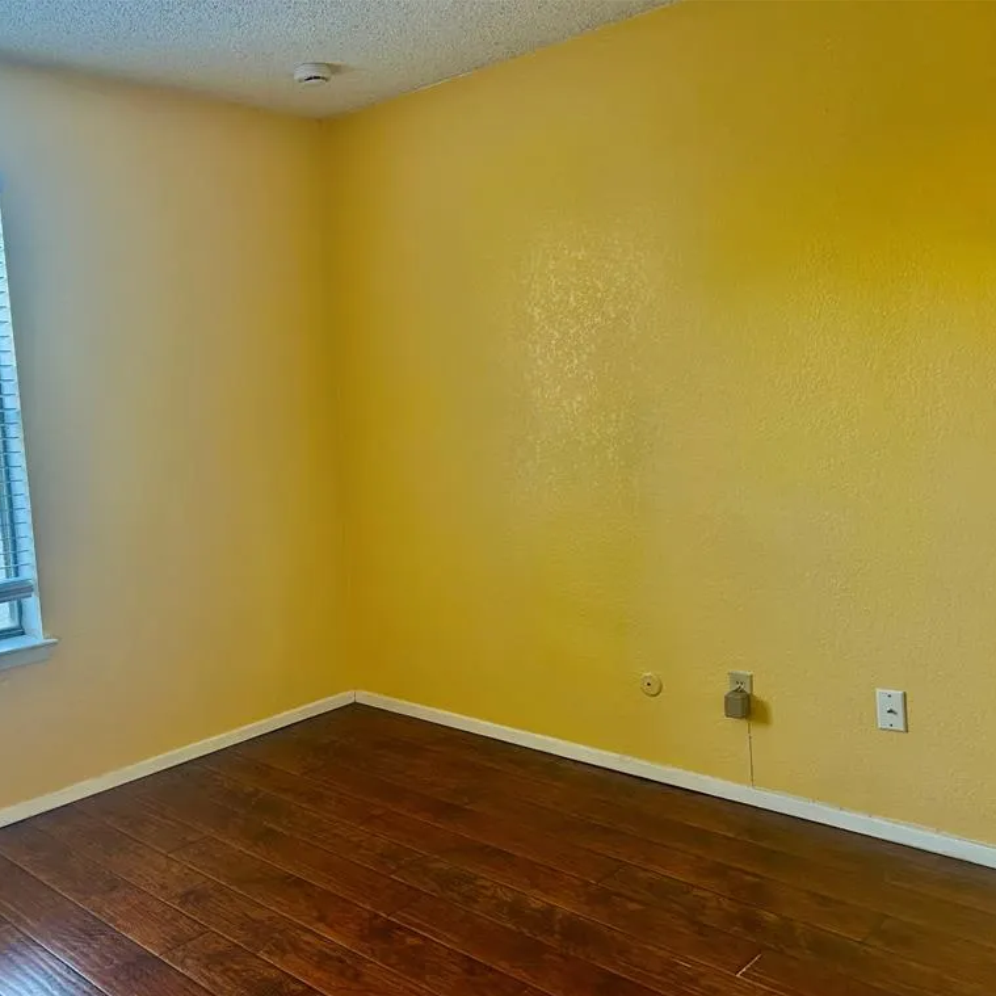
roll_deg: +3.3
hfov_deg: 51.8
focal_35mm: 31
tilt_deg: -5.8
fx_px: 1009
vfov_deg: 52.5
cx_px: 357
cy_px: 503
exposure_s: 1/63
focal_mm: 5.7
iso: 125
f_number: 1.5
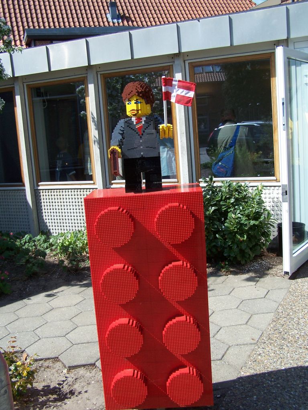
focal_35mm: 38
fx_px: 451
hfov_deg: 37.7
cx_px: 154
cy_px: 205
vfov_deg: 49.0
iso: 80
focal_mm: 6.3
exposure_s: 1/750
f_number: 4
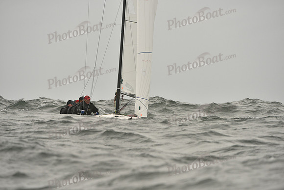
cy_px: 95
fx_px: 3156
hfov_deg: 5.2
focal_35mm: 400
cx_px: 142
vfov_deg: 3.4
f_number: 7.1
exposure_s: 1/1250
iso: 400
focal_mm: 400
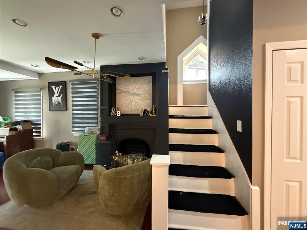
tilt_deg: +0.0
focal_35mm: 14
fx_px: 124
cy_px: 115
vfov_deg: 85.7
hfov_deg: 102.1
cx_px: 154
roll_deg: +0.9
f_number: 2.2
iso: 1250
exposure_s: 1/60
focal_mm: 2.22
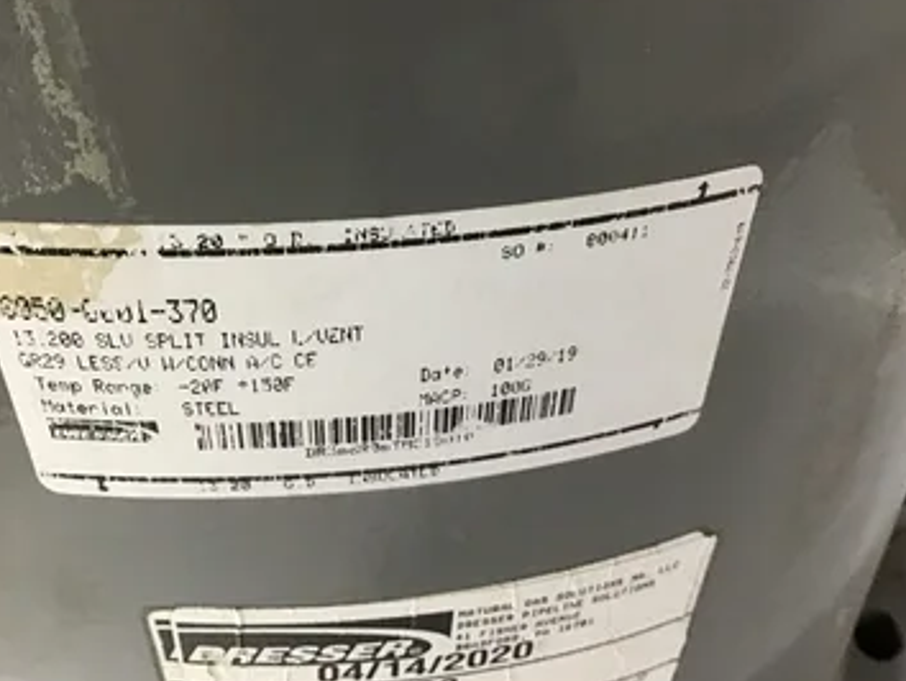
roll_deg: +3.5
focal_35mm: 35
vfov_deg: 40.7
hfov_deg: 52.5
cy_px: 325
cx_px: 420
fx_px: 917
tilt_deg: -40.5
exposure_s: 1/15
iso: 200
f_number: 2.4
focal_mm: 3.3
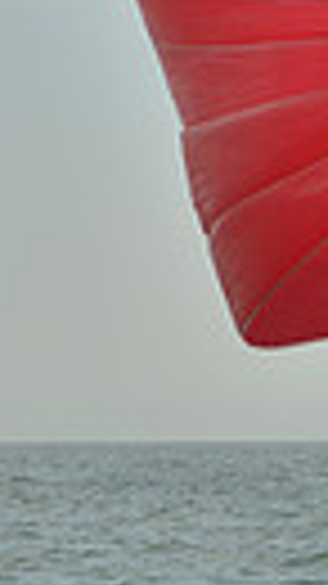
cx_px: 1258
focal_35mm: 326
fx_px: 5047
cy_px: 205
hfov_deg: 3.6
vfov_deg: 6.6
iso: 280
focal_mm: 70
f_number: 9
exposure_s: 1/1250
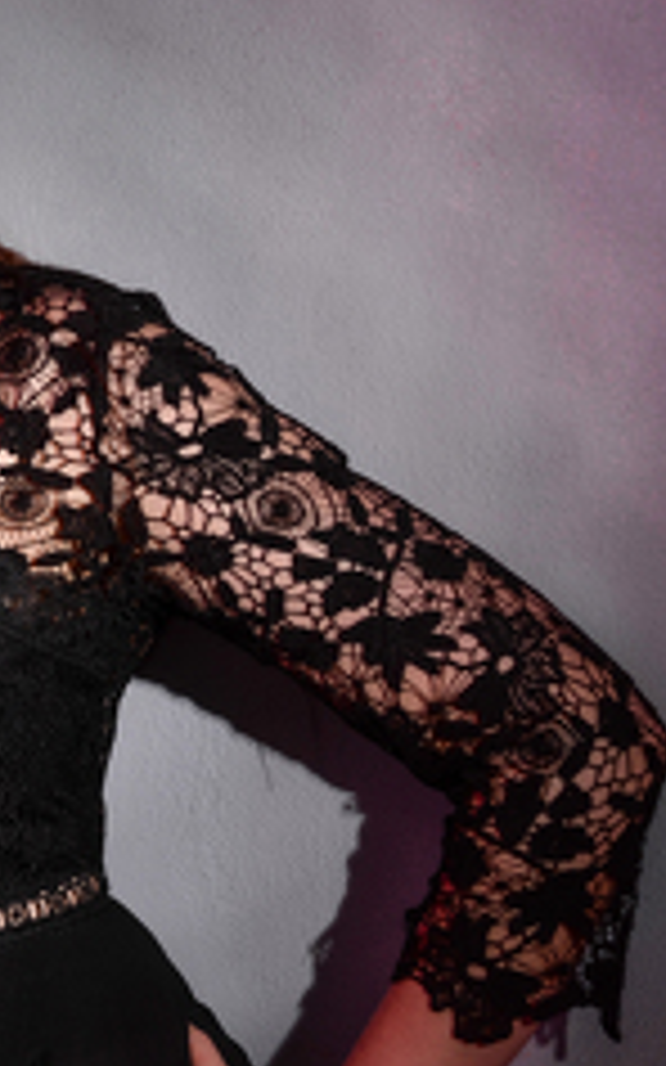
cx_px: -110
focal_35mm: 142
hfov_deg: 9.1
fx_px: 4126
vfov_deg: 14.7
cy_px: 792
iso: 100
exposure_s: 1/60
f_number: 6.3
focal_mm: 55
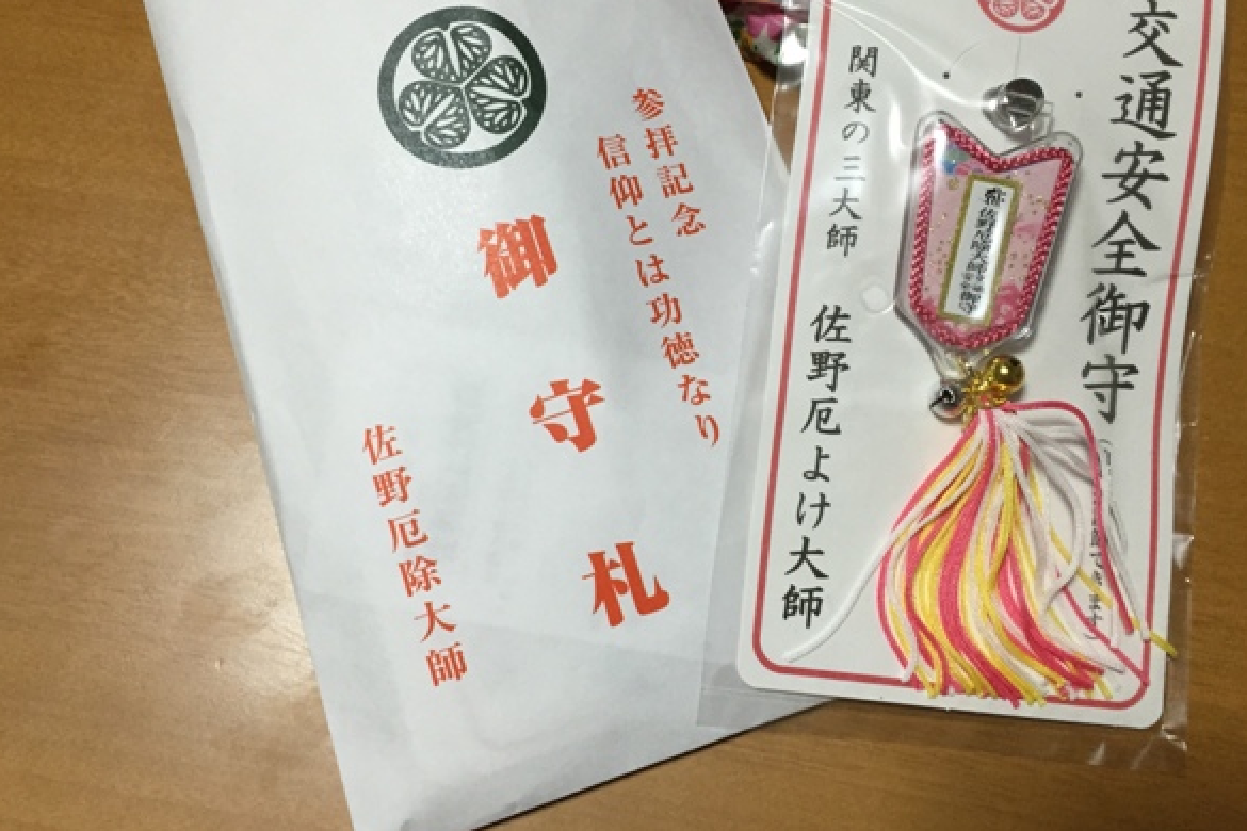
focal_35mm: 33
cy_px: 341
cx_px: 663
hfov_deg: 57.2
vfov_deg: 39.8
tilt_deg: -72.7
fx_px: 1143
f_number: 2.2
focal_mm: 4.15
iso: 50
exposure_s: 1/30
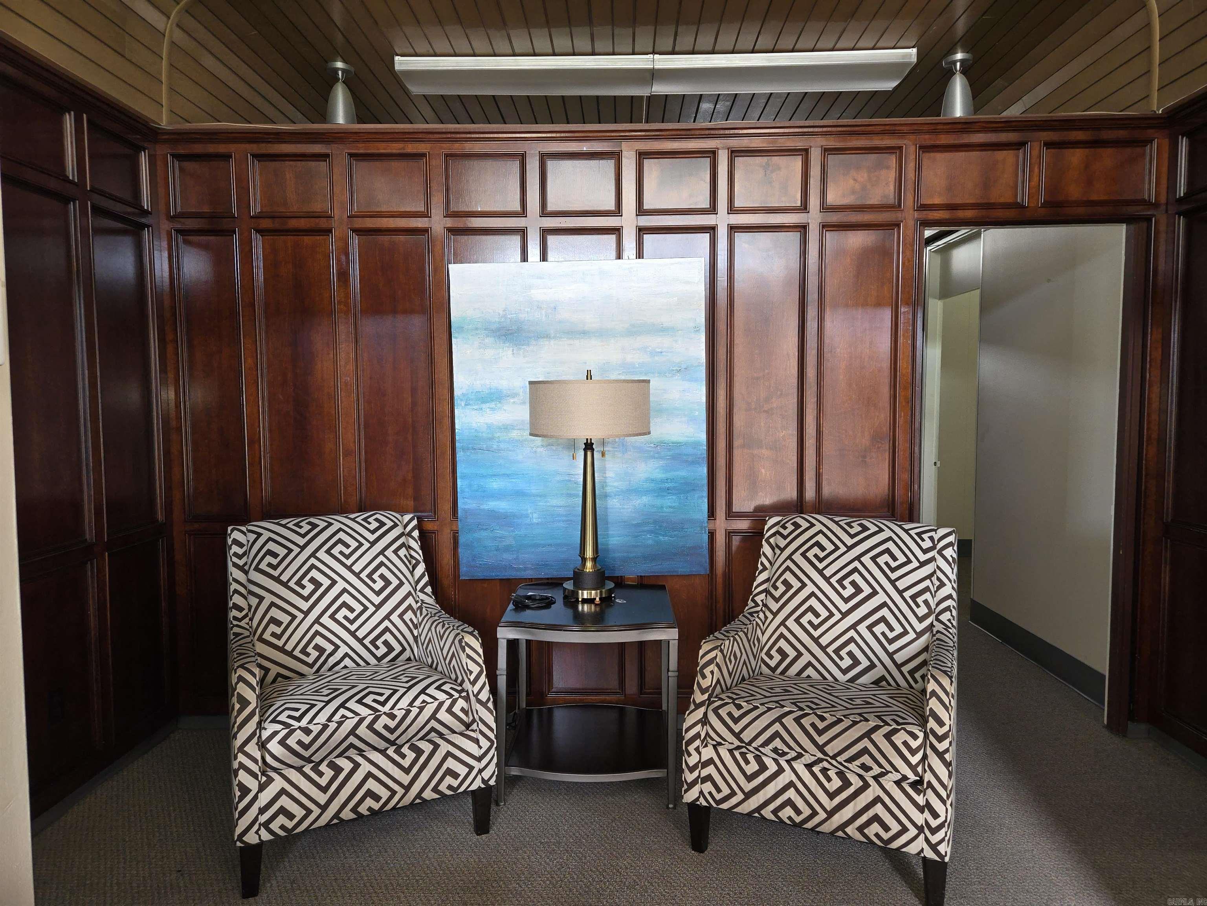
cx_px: 604
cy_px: 453
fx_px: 802
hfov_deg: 73.9
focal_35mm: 23
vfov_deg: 58.9
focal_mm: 5.4
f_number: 1.8
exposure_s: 1/30
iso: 100
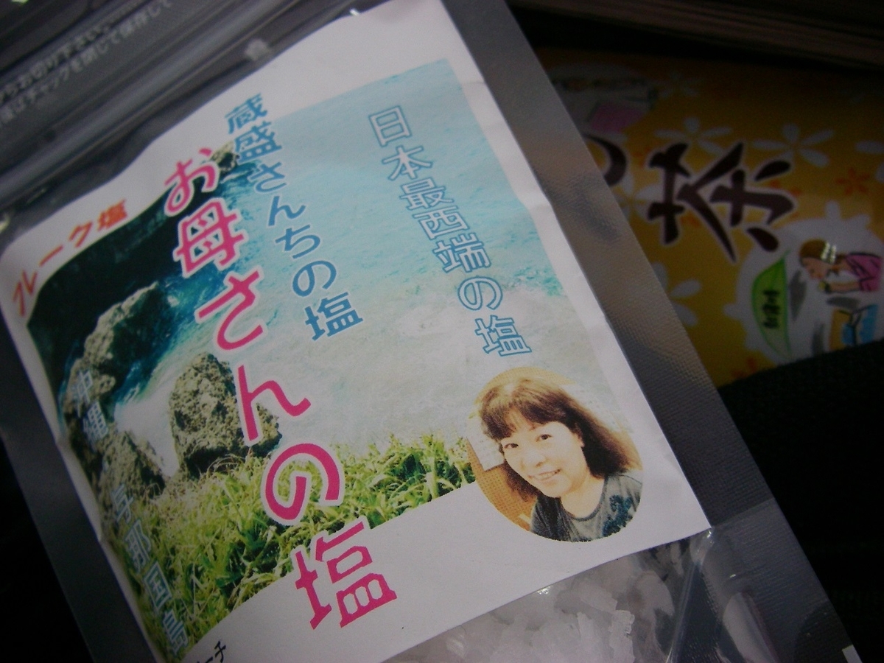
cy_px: 332
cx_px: 442
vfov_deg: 37.7
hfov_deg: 49.0
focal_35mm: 38
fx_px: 970
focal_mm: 6.3
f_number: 3.3
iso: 160
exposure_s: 1/50
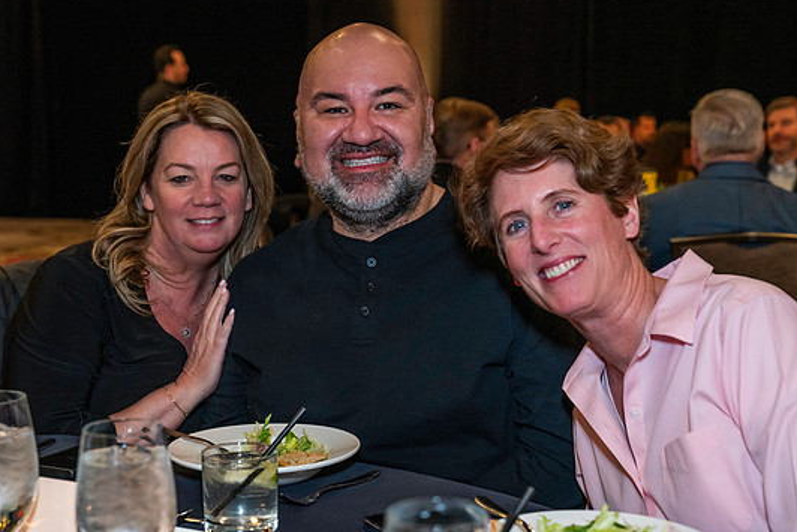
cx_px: 371
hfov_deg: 33.4
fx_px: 1329
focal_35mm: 60
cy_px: 306
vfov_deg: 22.6
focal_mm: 49
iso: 3200
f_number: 4
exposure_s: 1/125
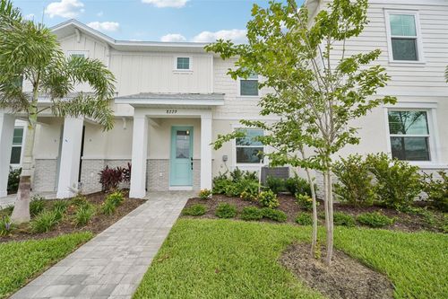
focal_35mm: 14
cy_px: 150
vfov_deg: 81.2
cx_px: 224
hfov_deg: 104.3
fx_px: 174
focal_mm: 14
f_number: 8
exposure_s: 1/800
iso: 400
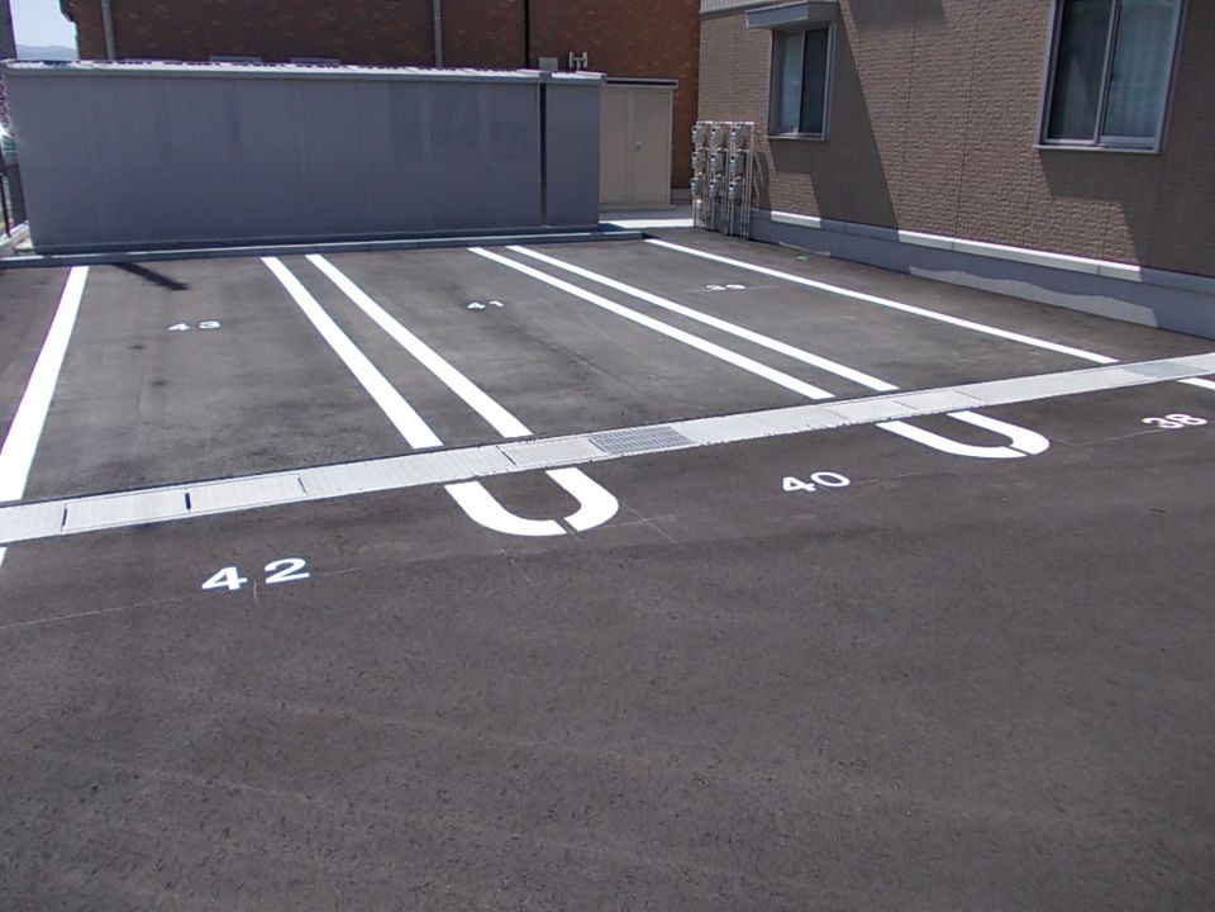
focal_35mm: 28
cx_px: 608
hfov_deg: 63.4
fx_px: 983
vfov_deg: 49.7
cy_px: 456
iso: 80
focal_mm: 4
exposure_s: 1/400
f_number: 5.4
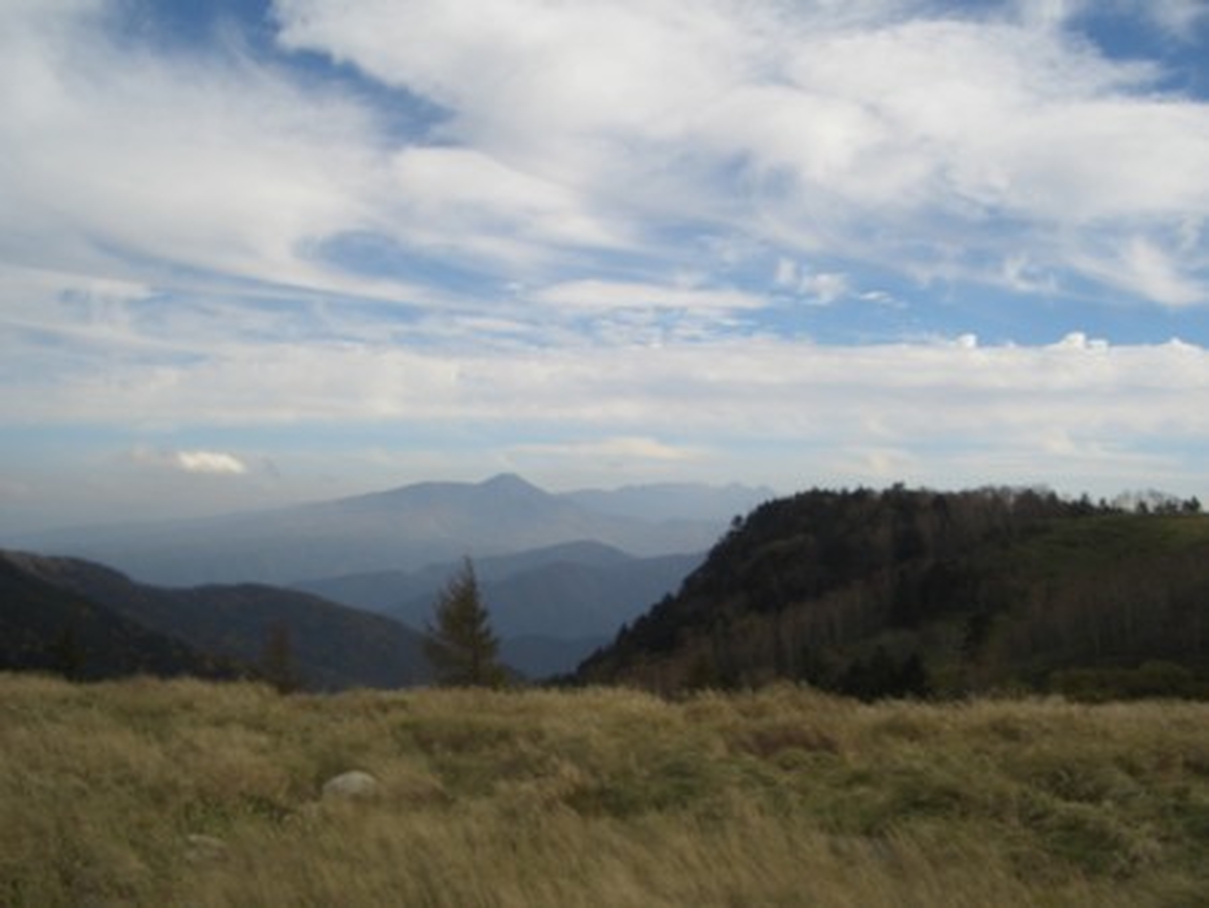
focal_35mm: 35
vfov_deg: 40.7
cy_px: 454
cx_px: 604
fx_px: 1223
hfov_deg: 52.6
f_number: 4.3
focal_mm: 5.8
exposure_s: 1/500
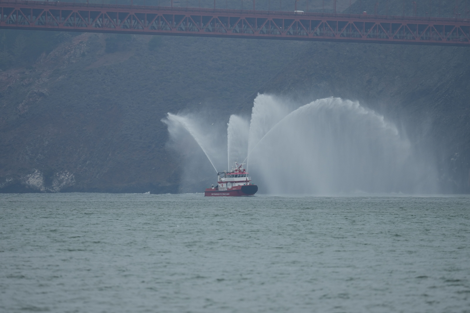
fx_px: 7833
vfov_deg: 2.3
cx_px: 235
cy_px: 156
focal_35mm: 600
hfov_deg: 3.4
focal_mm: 400
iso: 320
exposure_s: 1/1250
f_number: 4.5
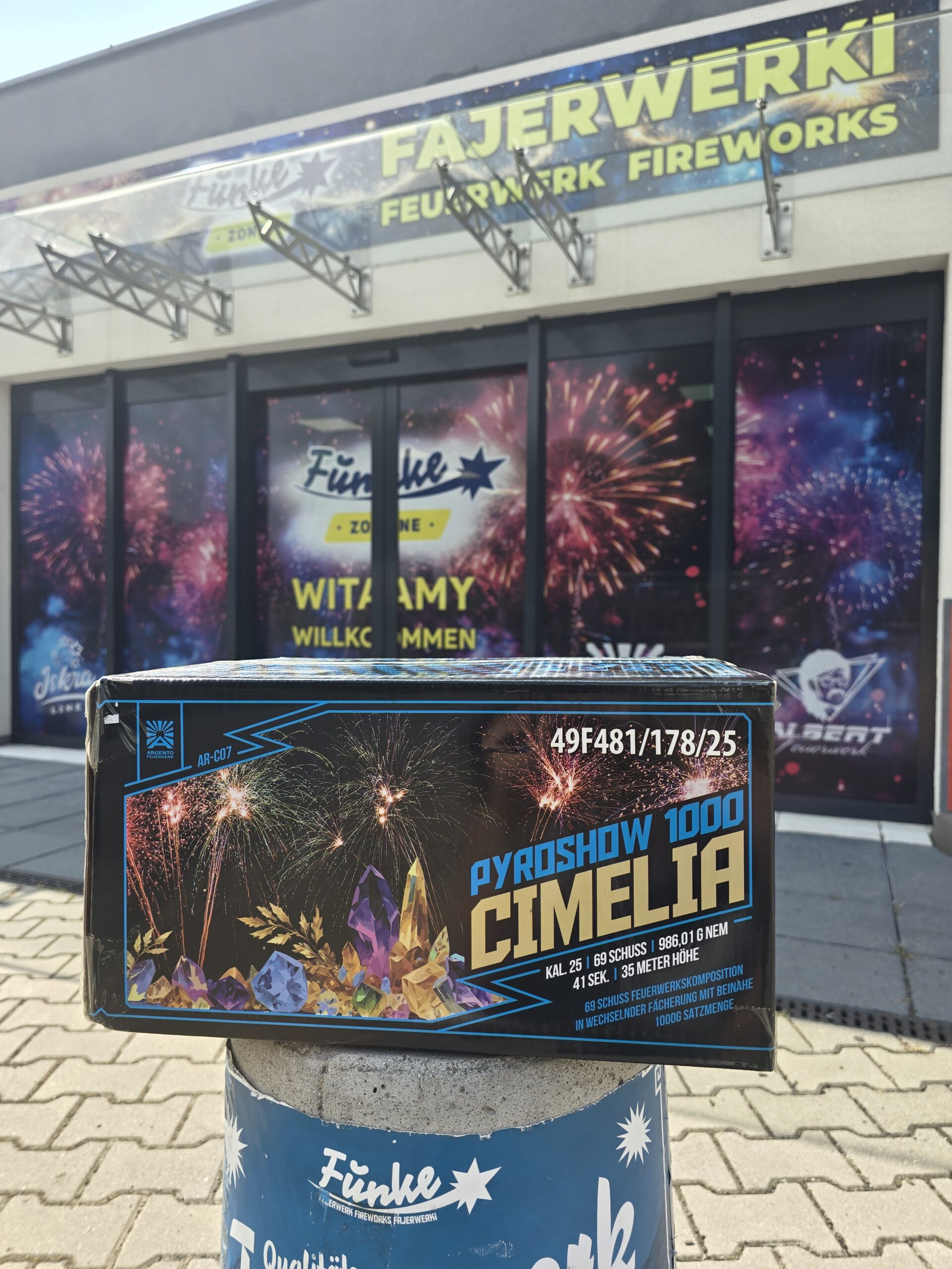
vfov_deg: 73.9
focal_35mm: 23
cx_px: 476
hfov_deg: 58.9
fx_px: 843
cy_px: 634
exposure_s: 1/310
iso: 12
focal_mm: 6.3
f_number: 1.7
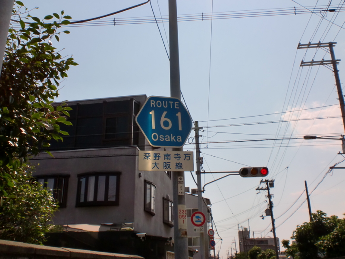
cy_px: 130
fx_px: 349
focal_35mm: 35
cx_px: 172
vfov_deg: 40.7
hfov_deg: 52.6
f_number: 5.6
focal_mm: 6.3
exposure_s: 1/1600
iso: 64
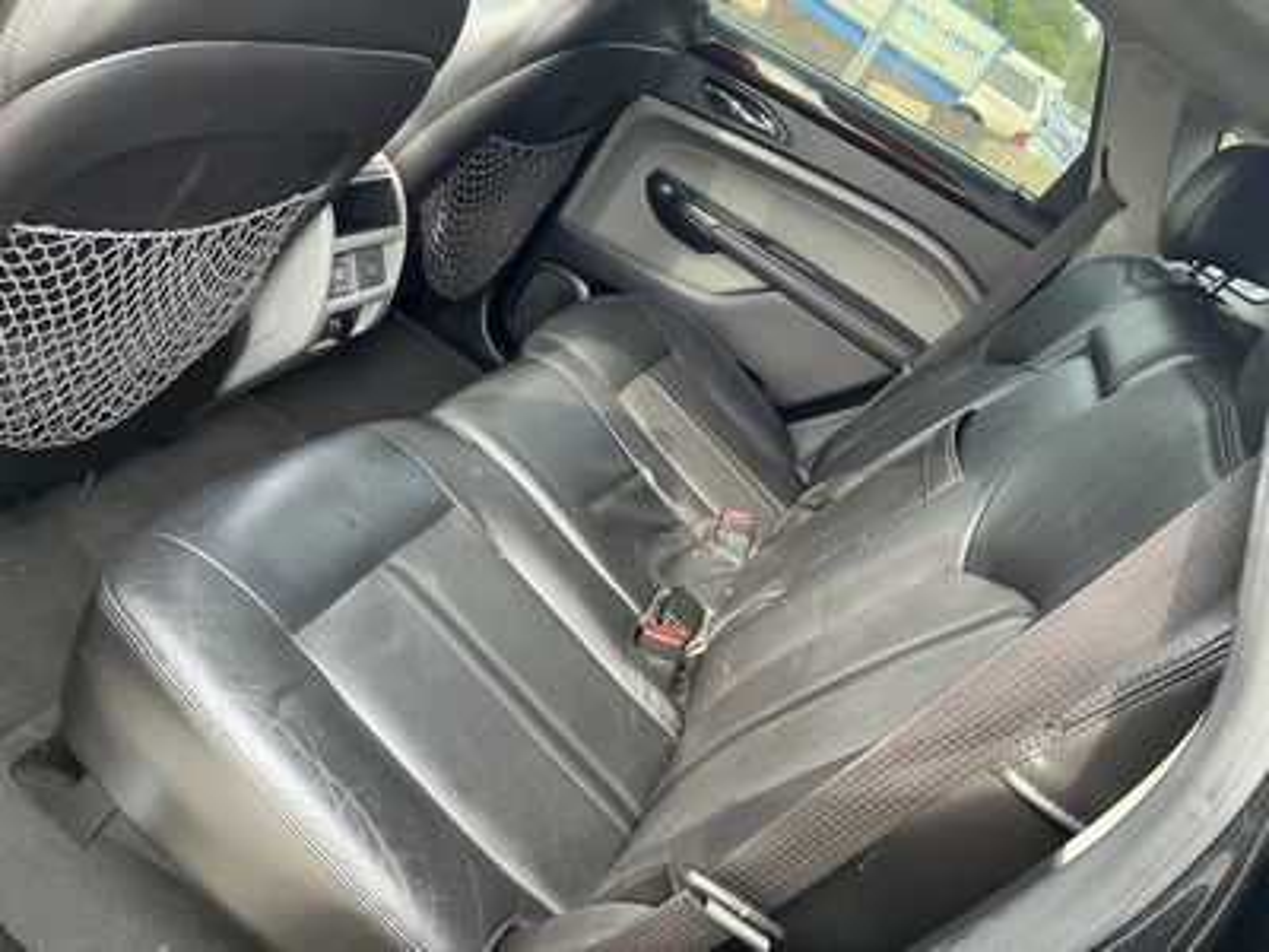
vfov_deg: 49.7
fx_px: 1026
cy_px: 476
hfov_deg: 63.4
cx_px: 634
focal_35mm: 28
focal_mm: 3
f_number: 1.8
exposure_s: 1/80
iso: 64
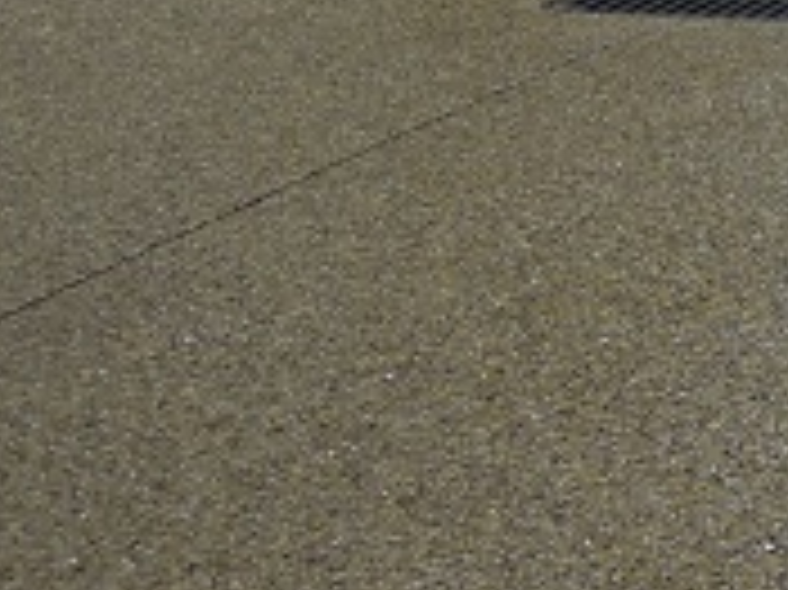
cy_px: -185
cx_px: 1608
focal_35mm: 128
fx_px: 2912
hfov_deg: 13.2
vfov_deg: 11.3
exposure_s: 1/60
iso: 100
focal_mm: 5
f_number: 2.7
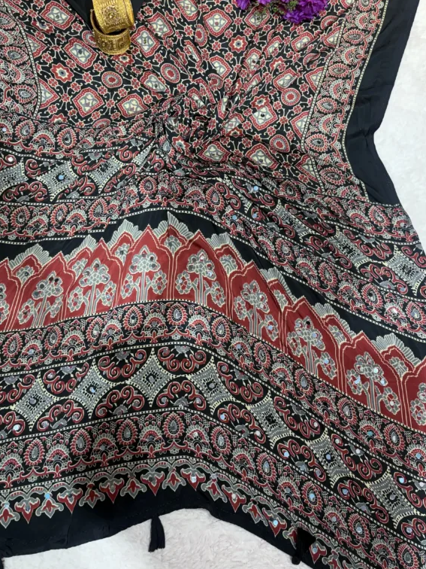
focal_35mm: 31
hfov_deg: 45.3
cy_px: 268
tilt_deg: -78.4
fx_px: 509
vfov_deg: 58.3
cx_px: 177
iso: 50
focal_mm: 5.96
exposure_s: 1/100
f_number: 1.6
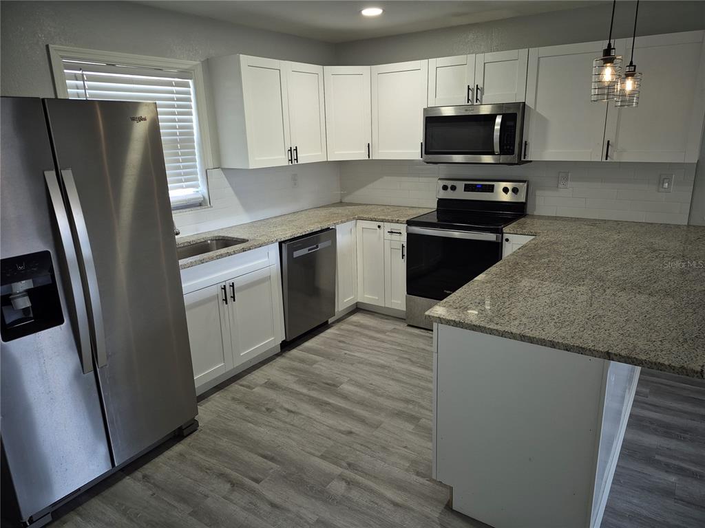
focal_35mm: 23
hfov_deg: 73.9
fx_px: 468
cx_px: 352
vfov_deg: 58.9
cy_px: 264
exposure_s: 1/60
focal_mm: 5.4
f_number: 1.8
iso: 100
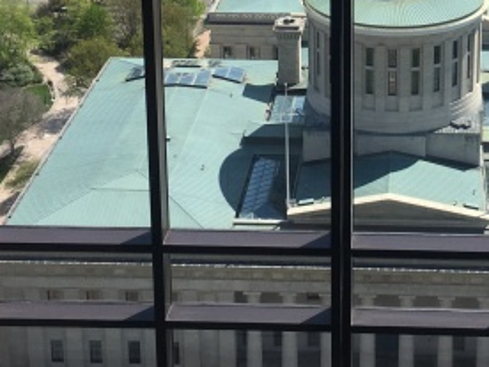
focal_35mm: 84
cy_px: -108
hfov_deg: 23.0
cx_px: 390
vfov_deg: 16.6
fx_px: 1187
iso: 25
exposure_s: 1/541
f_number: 2.2
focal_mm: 4.15
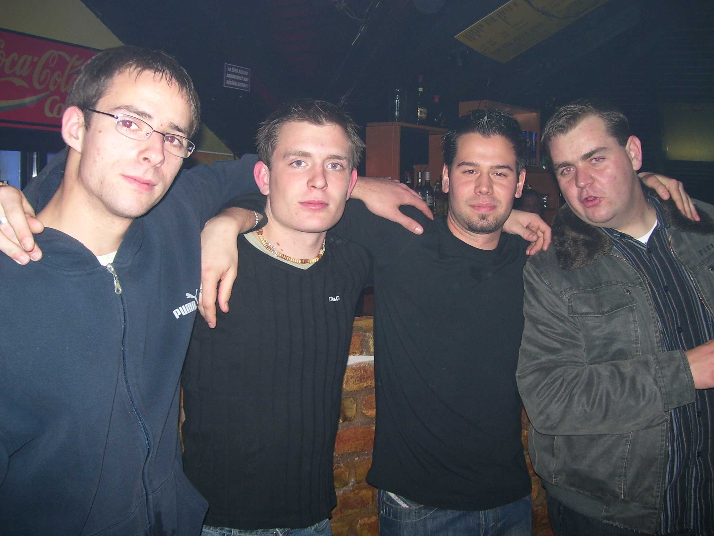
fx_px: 743
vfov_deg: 39.7
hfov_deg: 51.4
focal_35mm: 36
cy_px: 268
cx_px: 357
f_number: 2.7
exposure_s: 1/60
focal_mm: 6
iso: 80
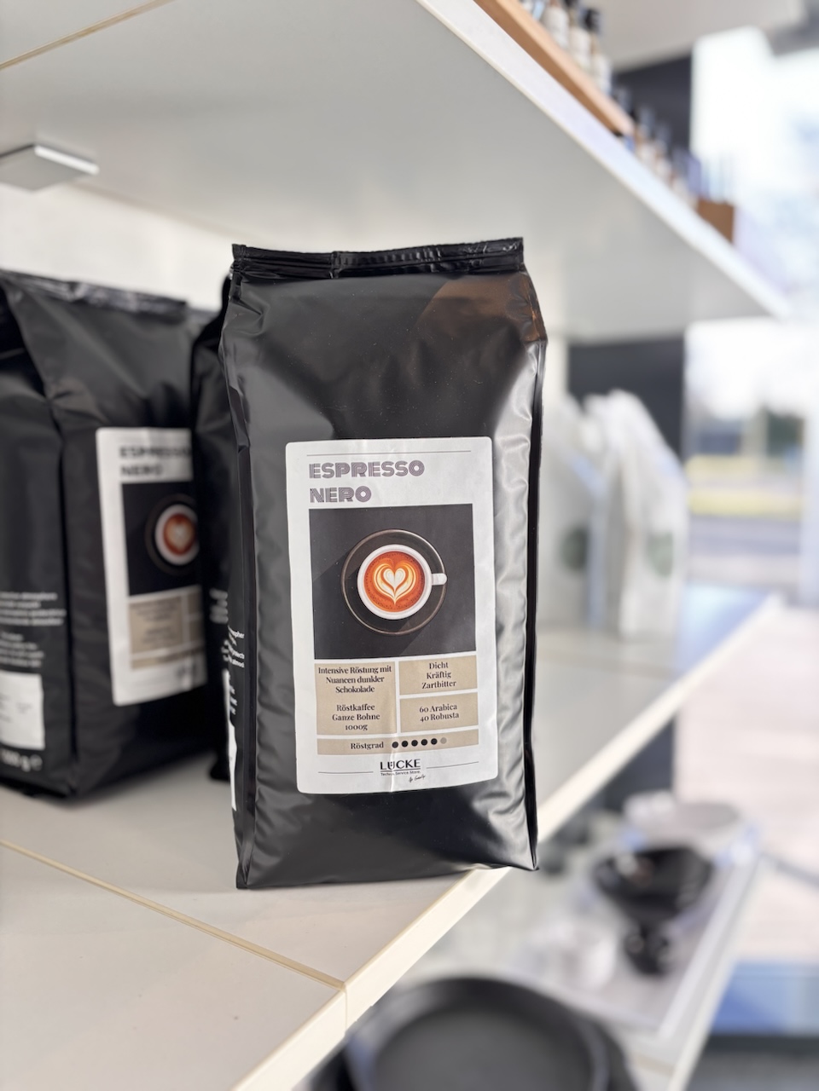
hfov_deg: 53.1
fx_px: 820
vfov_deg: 67.3
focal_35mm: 26
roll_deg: +1.2
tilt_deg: -5.4
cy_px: 546
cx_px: 410
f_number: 1.6
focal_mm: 5.96
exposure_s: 1/100
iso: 80
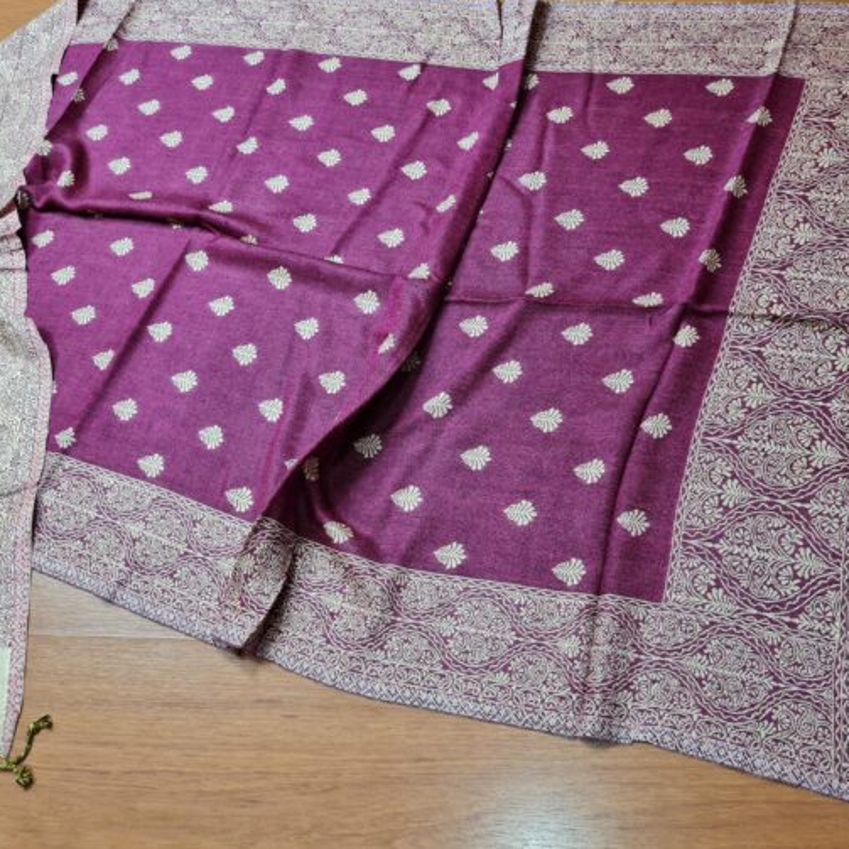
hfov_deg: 51.0
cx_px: 479
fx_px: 888
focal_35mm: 32
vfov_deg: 51.1
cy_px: 409
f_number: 1.8
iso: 200
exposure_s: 1/60
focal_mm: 5.4
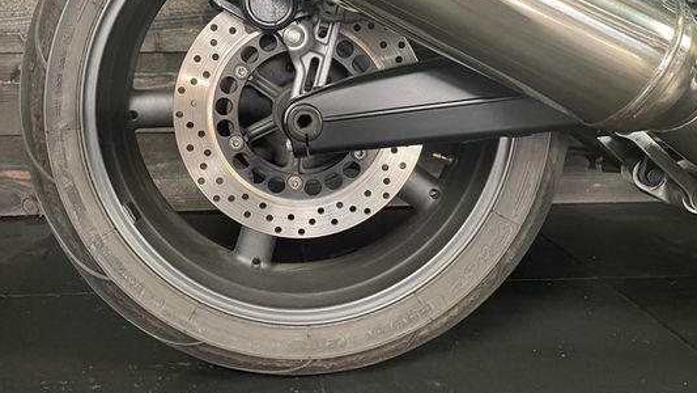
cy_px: 88
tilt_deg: -4.9
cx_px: 292
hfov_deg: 57.7
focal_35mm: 34
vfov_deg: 33.8
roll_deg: +1.3
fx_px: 628
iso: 320
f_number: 1.6
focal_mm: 4.2
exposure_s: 1/50
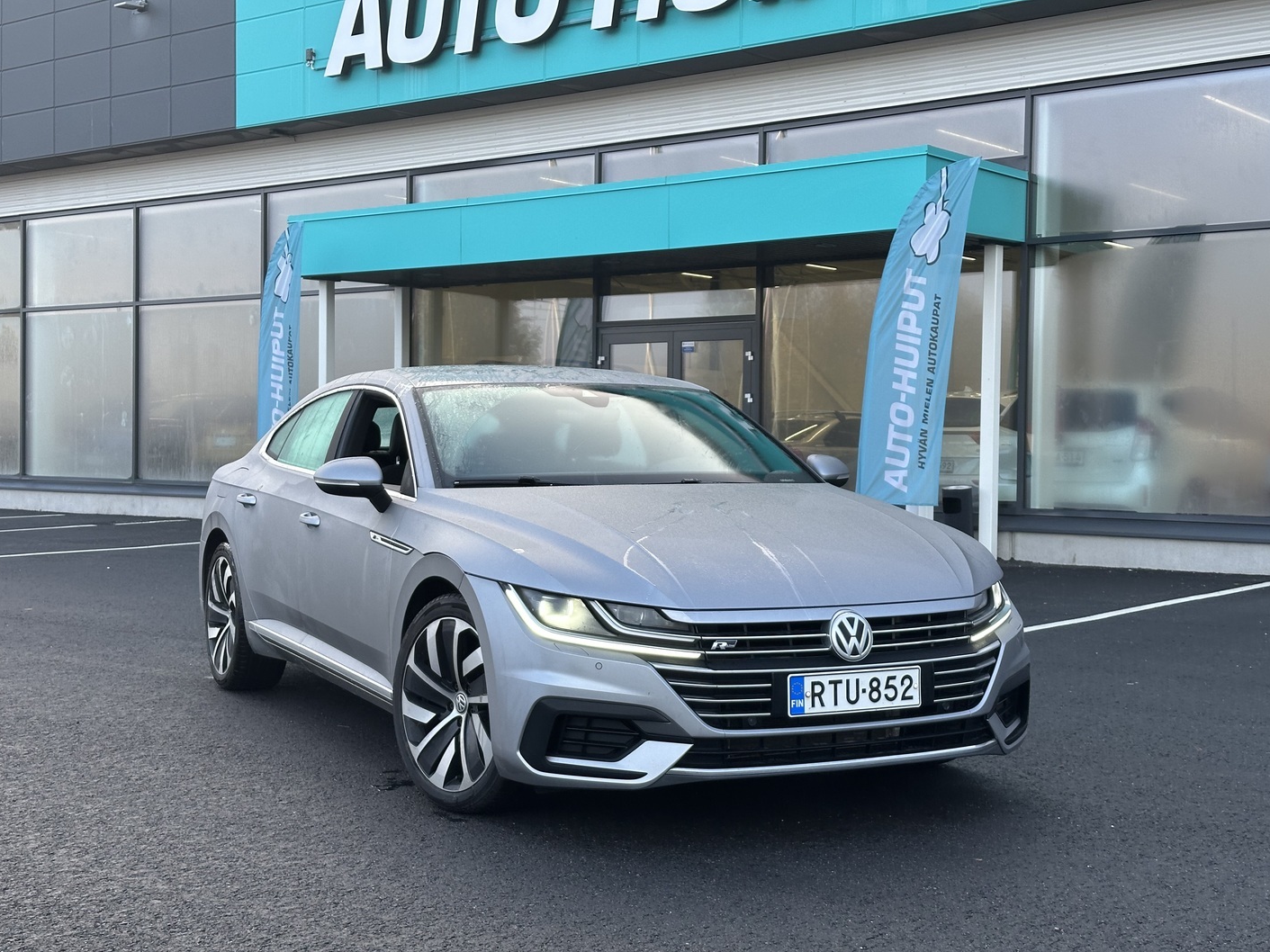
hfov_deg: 38.9
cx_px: 631
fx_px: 1798
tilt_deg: -0.8
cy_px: 485
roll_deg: -1.2
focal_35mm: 49
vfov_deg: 29.7
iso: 64
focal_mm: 6.86
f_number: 1.78
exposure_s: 1/300
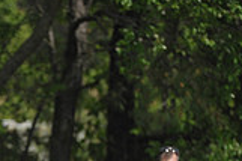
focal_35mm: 1008
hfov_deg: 2.0
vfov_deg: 1.4
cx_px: -45
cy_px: 283
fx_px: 6769
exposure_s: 1/5000
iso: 640
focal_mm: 280
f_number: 4
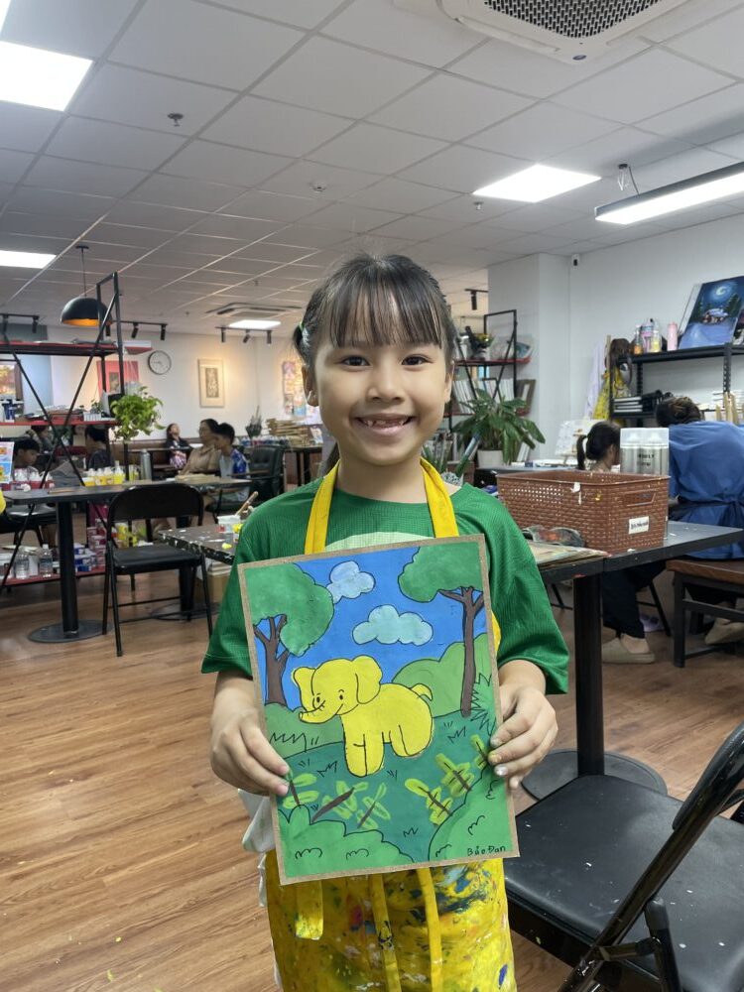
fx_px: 745
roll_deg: +2.1
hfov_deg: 53.1
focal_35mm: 26
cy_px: 496
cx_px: 372
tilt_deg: -5.4
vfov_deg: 67.3
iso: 100
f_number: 1.6
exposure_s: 1/100
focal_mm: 4.2
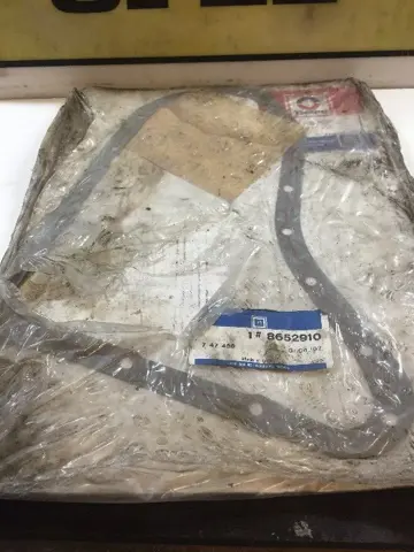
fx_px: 462
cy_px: 276
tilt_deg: -48.2
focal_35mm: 29
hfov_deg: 48.2
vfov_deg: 61.7
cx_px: 207
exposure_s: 1/33
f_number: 2.2
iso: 100
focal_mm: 4.15
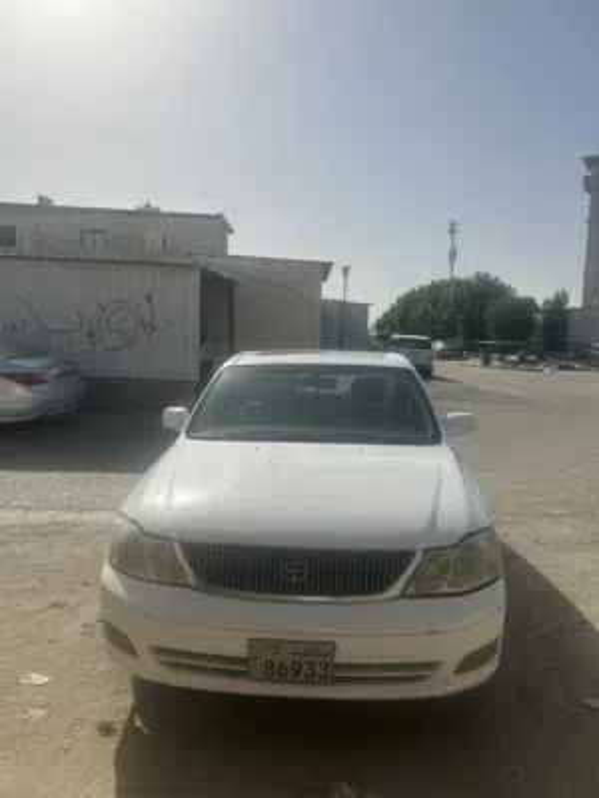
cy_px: 399
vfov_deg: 67.3
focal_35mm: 26
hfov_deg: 53.1
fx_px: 600
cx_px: 300
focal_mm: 5.7
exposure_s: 1/11364
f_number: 1.5
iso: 50
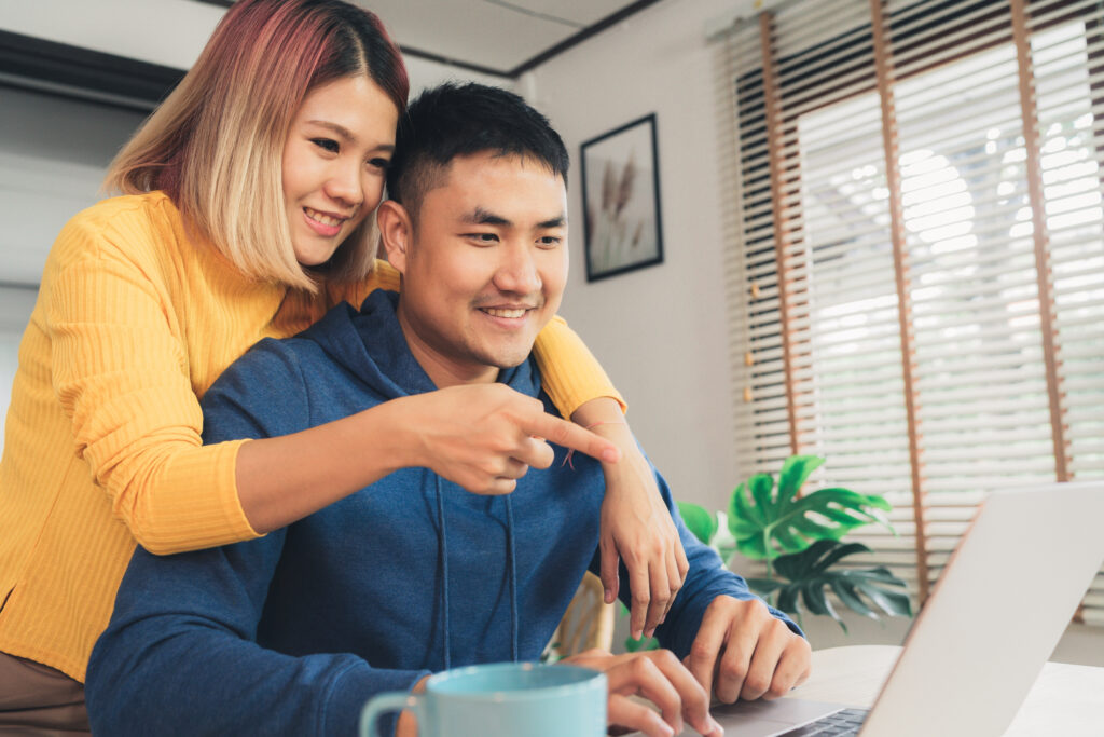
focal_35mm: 35
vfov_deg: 37.9
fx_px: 1073
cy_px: 368
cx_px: 552
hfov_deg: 54.4
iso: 1000
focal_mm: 35
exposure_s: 1/100
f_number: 3.5
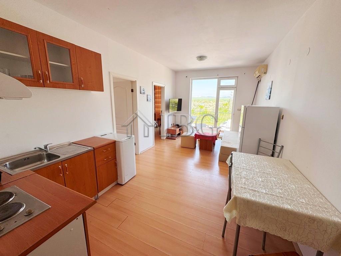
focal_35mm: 14
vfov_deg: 85.7
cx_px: 170
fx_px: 138
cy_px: 128
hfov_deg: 102.1
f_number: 2.2
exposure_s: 1/99
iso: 50
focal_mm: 2.22
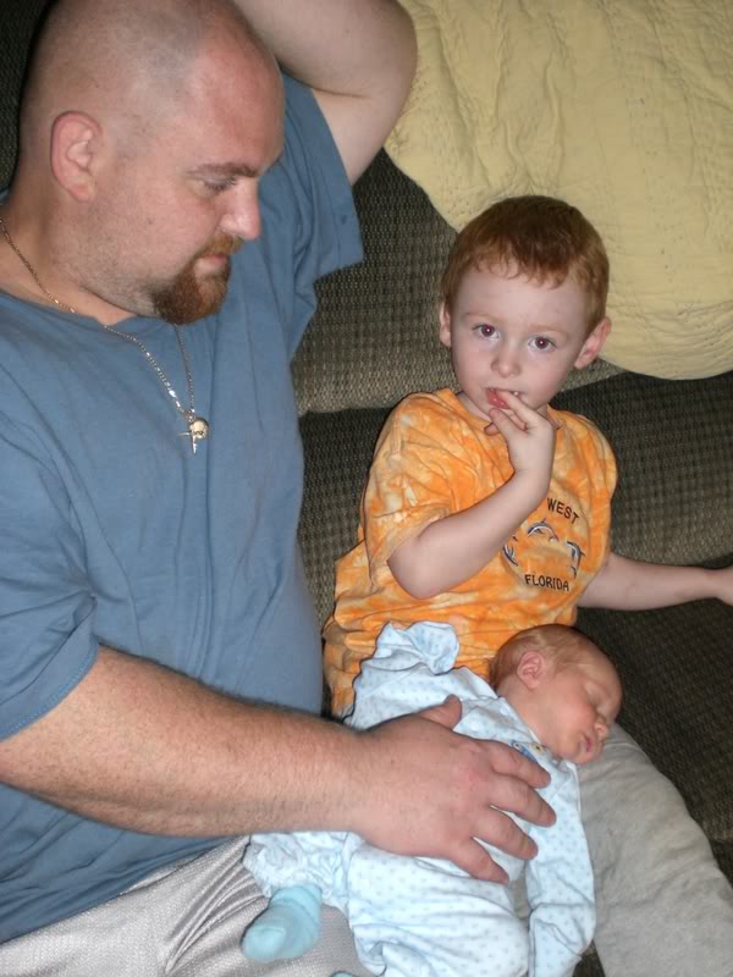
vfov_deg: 49.0
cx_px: 366
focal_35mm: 38
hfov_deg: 37.7
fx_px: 1073
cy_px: 488
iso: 200
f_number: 3.1
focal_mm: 6.3
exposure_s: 1/60
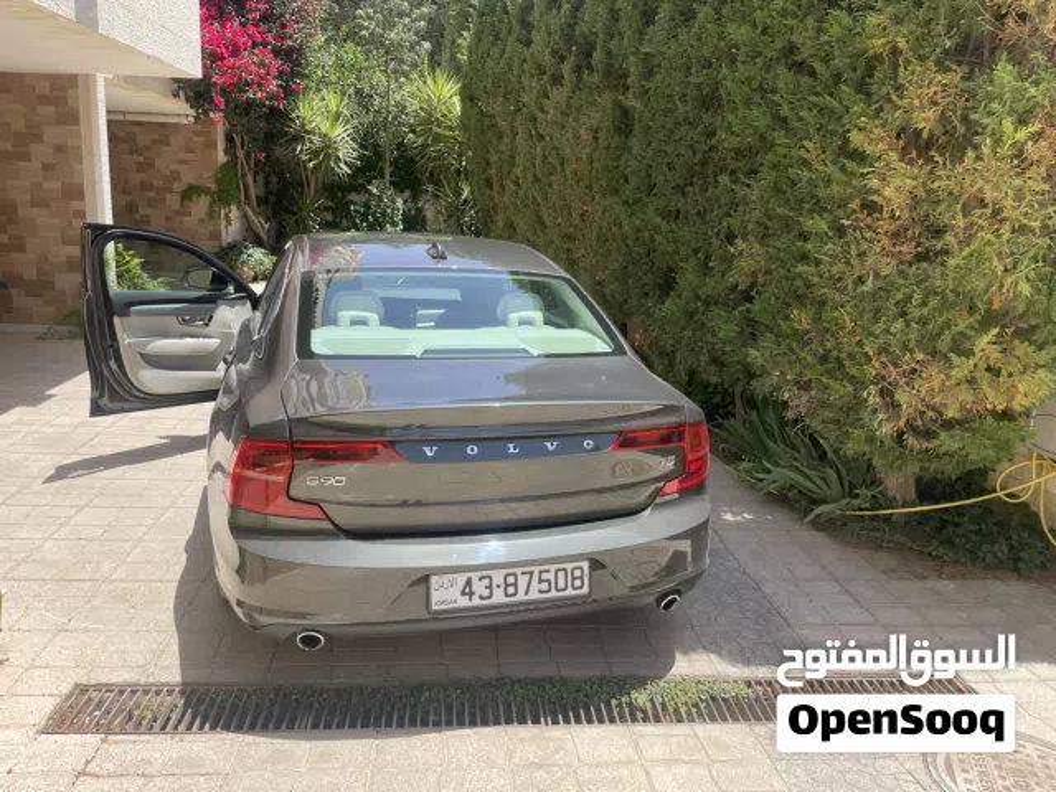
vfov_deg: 53.1
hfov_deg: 67.3
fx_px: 793
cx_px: 528
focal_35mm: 26
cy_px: 396
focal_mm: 4.2
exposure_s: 1/1350
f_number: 1.6
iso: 32
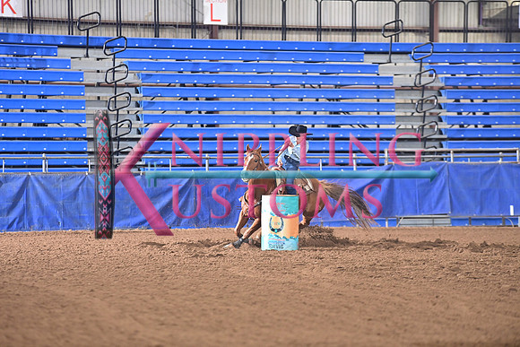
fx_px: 2889
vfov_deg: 6.9
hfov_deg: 10.3
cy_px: 174
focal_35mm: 200
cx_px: 260
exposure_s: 1/250
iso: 2000
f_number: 3.2
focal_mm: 200
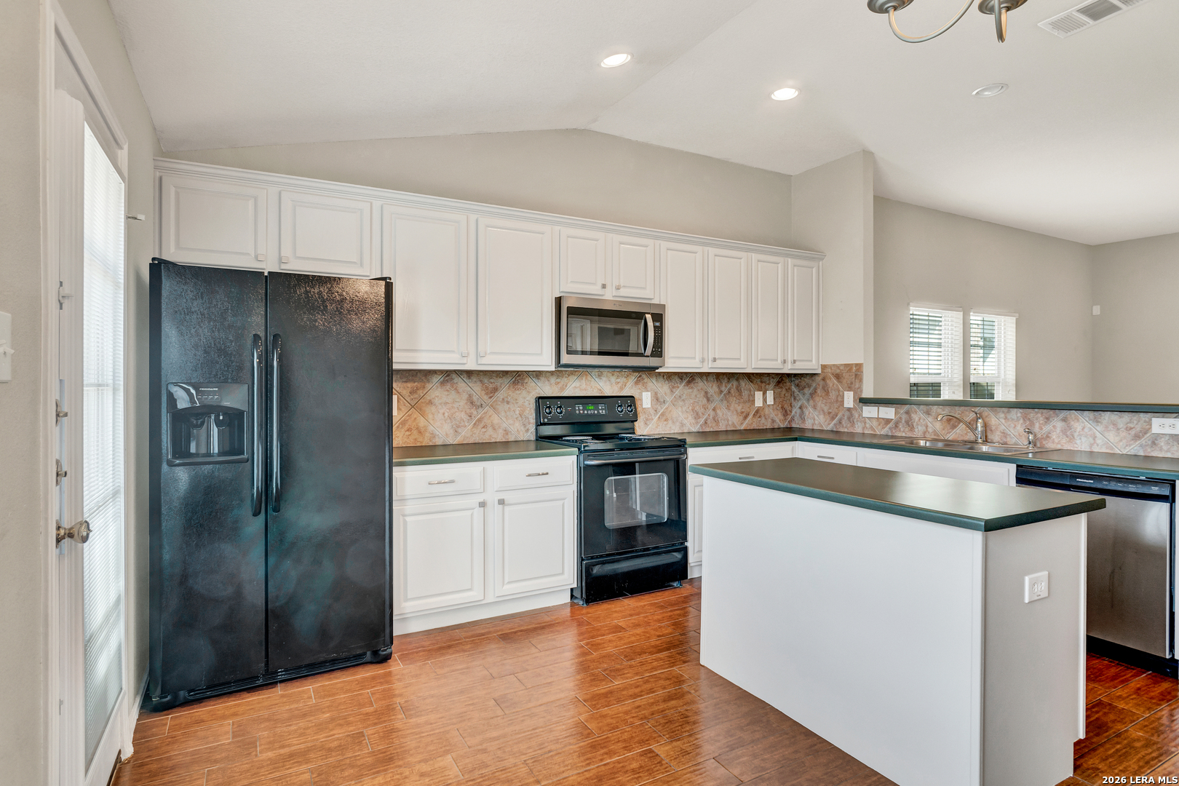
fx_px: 786
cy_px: 393
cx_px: 590
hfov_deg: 73.7
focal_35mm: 24
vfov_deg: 53.1
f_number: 8
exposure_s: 1/8
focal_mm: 16
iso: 250
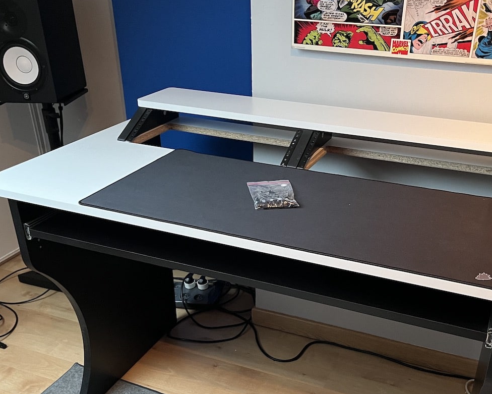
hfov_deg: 46.7
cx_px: 281
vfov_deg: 37.8
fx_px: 568
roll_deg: +0.5
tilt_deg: -29.9
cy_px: 265
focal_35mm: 39
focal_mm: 5.1
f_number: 1.6
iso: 400
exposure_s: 1/50
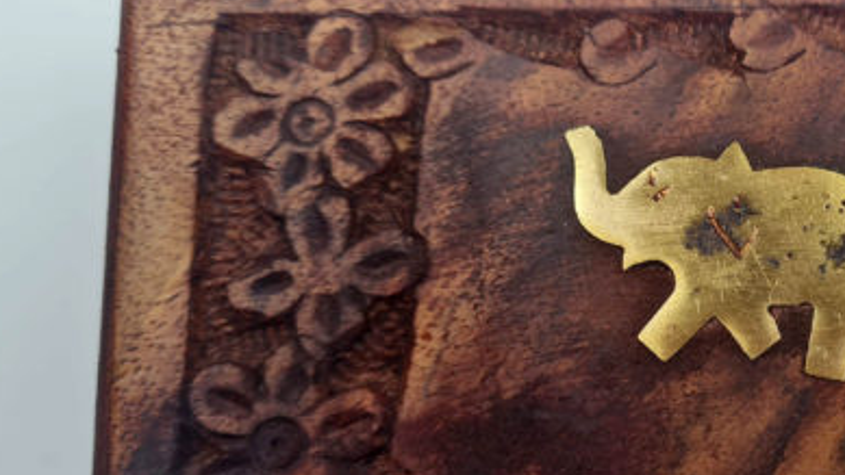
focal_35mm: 51
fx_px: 1143
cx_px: 728
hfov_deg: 38.3
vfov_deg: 23.5
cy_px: 257
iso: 50
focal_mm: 5.4
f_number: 1.8
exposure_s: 1/180
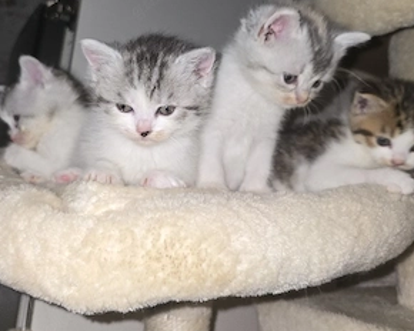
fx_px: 380
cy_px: 113
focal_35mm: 31
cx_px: 203
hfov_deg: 57.2
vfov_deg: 46.4
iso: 100
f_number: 1.7
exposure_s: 1/24
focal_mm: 6.3
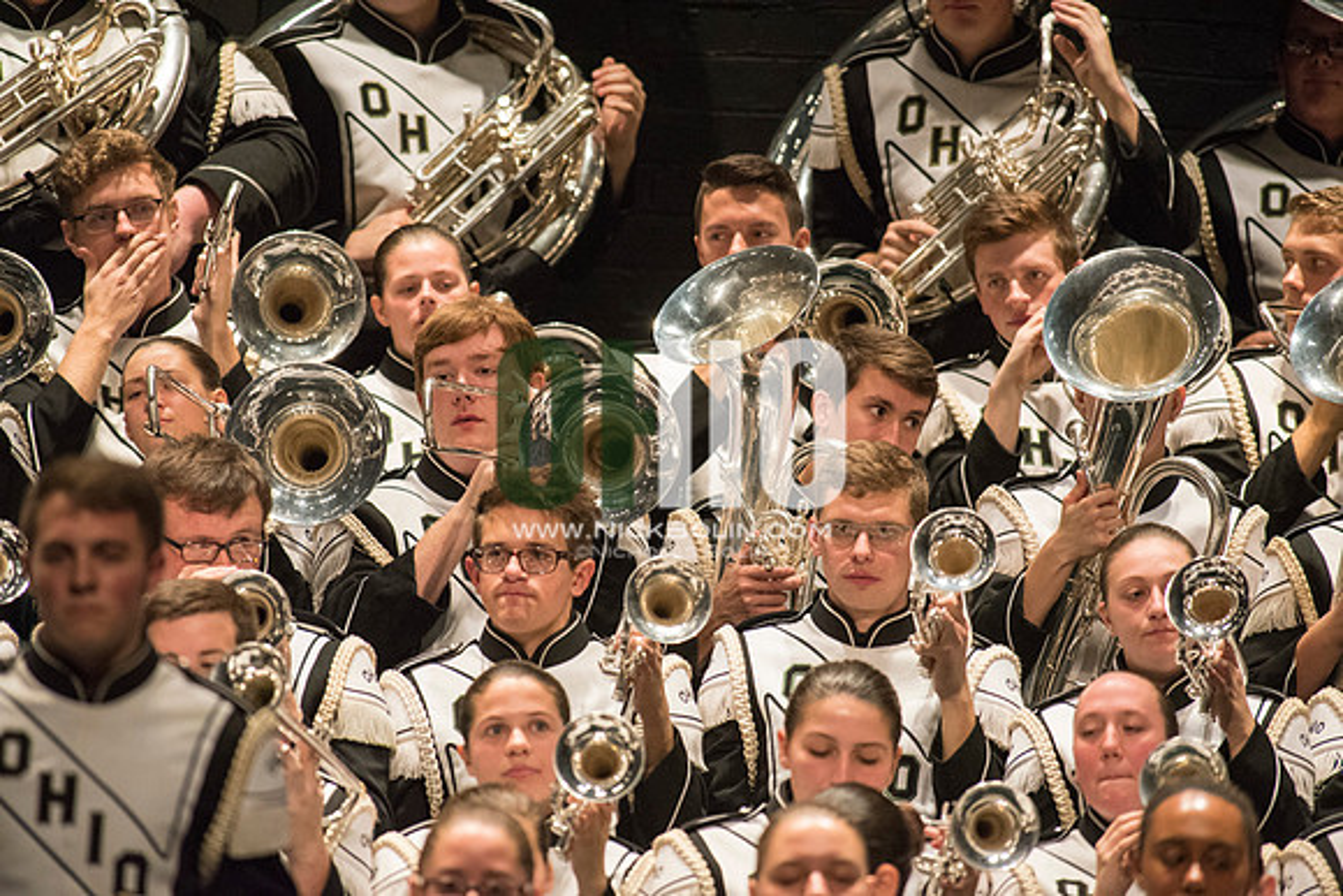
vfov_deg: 2.3
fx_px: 22388
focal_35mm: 600
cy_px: 448
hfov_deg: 3.4
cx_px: 672
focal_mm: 600
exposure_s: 1/320
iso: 4000
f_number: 5.6
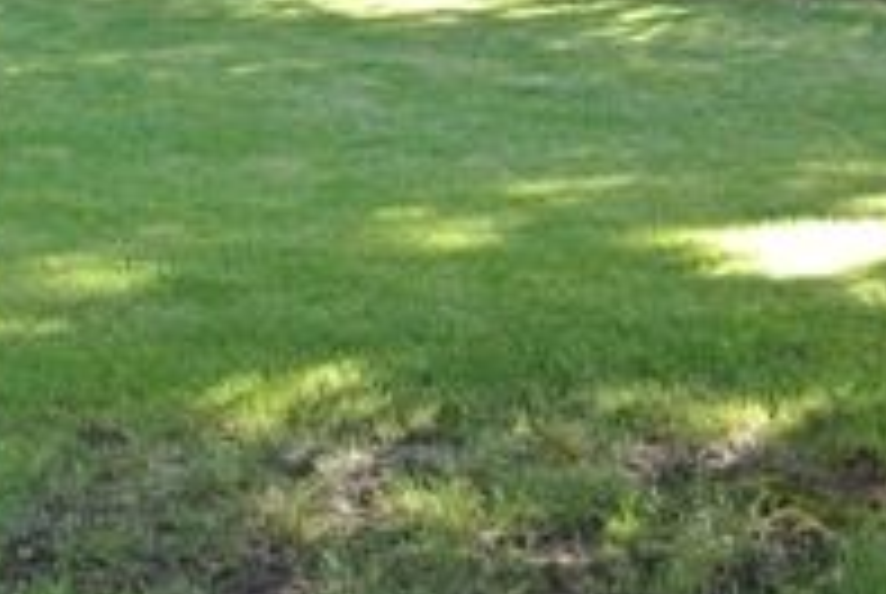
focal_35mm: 94
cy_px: -58
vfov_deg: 14.3
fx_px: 2317
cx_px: -211
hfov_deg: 20.1
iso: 400
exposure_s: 1/160
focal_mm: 11
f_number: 3.5
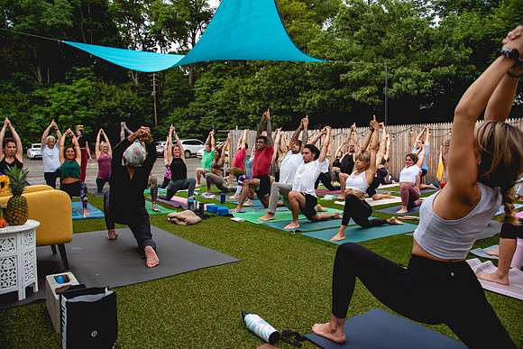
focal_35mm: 24
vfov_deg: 53.2
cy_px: 174
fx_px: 349
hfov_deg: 73.7
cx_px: 262
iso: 200
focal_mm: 24
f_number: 5
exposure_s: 1/160
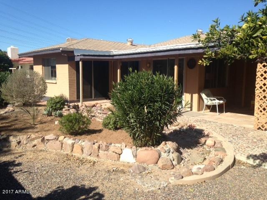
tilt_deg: -6.6
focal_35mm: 33
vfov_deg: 42.9
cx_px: 134
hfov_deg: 55.4
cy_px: 100
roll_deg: +1.7
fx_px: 255
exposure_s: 1/1261
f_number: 2.4
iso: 50
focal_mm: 4.12
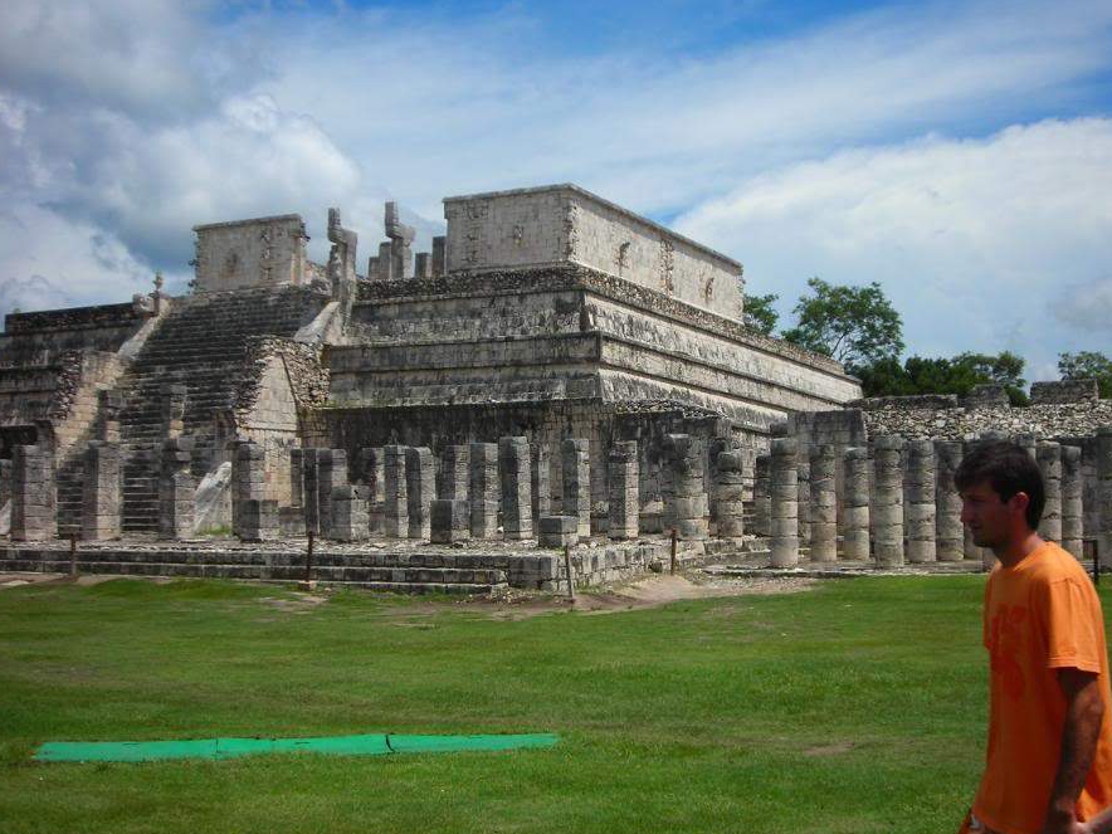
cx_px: 633
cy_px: 360
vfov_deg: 32.8
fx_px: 1413
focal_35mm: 44
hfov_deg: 42.8
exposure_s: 1/308
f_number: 6.4
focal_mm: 6.3
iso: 50
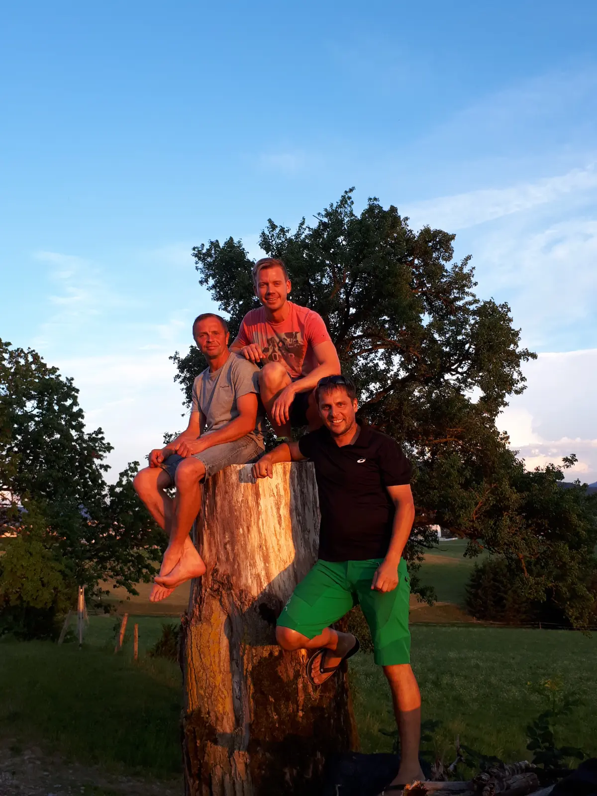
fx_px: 621
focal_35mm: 27
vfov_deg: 65.3
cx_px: 298
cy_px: 398
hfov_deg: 51.4
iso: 40
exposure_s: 1/187
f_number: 1.9
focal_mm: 3.6
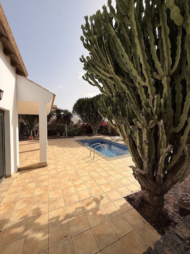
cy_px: 127
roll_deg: -0.7
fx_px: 102
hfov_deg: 85.7
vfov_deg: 102.1
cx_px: 95
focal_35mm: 14
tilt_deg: -0.1
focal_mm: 2.22
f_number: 2.2
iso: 50
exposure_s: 1/2717
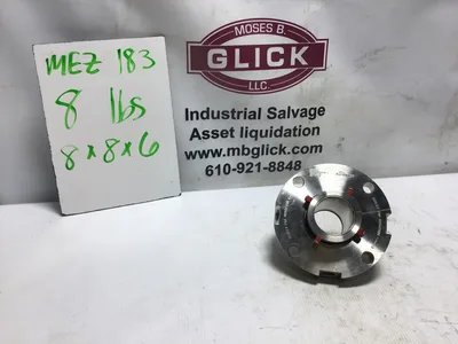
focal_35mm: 31
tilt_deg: -24.5
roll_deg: -0.4
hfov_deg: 58.4
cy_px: 172
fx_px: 410
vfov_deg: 45.4
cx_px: 229
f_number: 2.4
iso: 25
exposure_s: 1/138
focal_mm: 3.3
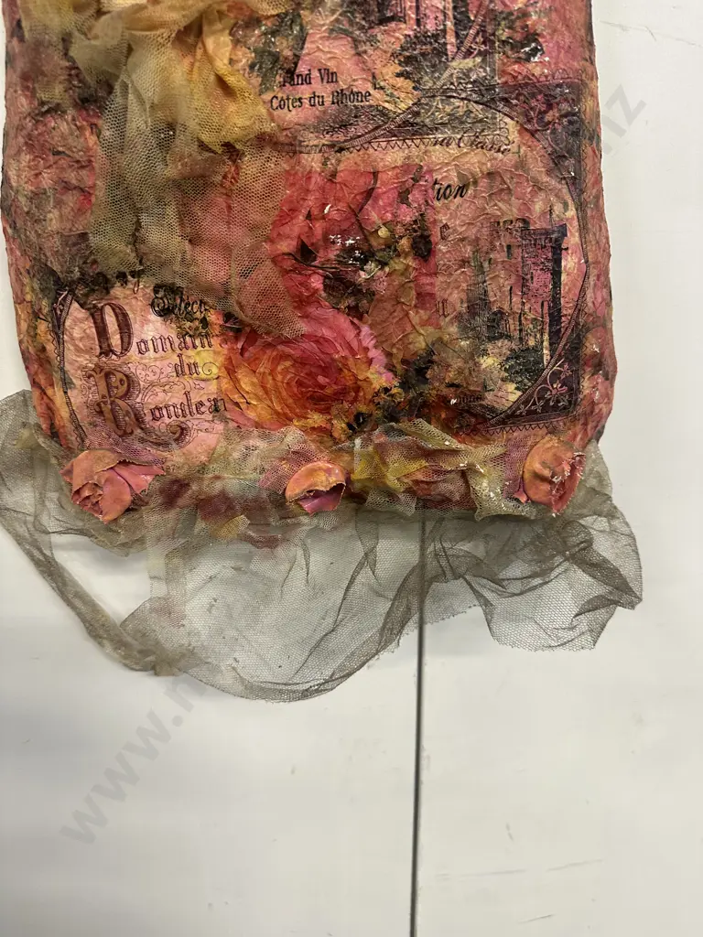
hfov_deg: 56.8
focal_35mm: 24
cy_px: 468
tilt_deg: -20.7
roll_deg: +1.0
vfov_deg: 71.6
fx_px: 650
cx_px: 352
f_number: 1.78
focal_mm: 6.86
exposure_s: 1/50
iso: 200
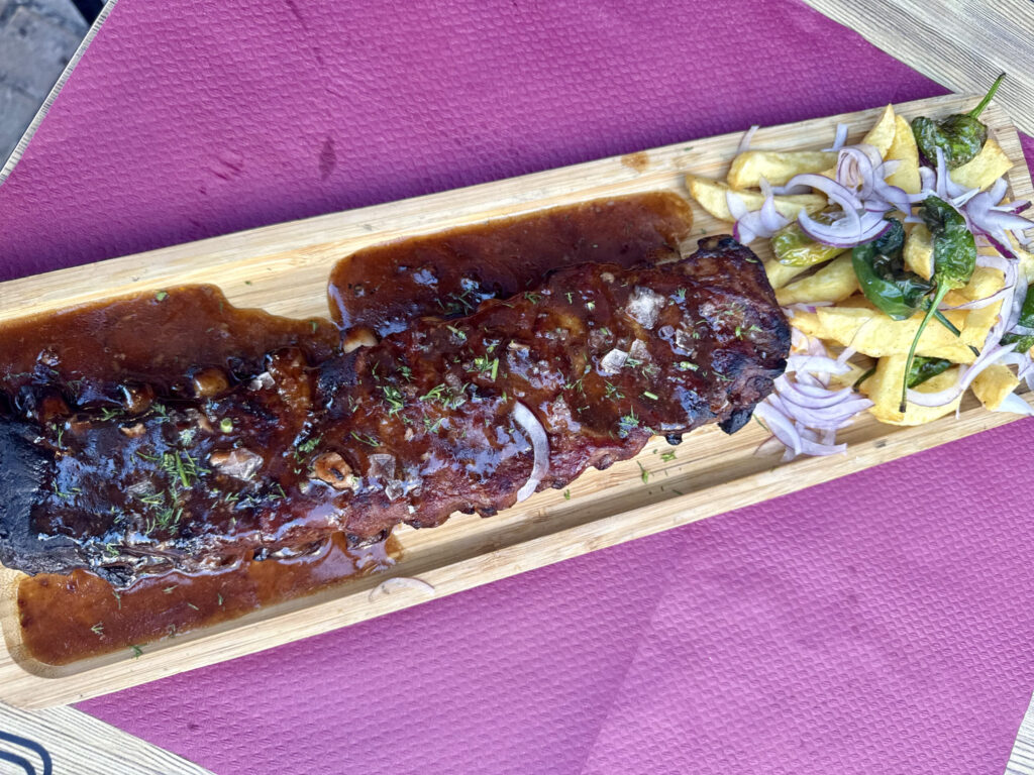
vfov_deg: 56.8
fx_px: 717
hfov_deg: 71.6
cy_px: 388
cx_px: 517
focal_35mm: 24
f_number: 1.78
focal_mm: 6.76
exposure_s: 1/100
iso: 100
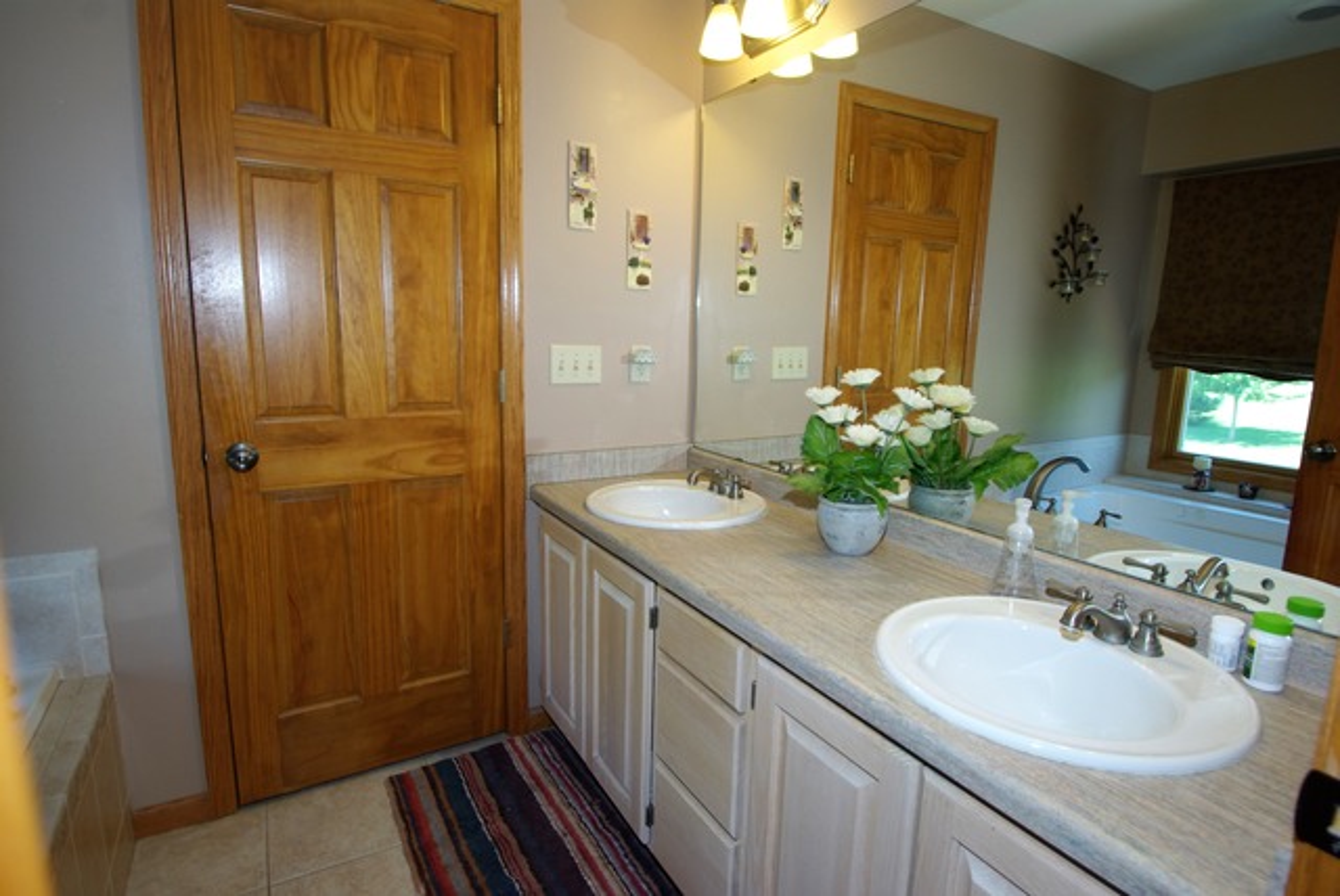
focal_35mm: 18
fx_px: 671
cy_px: 448
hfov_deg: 89.9
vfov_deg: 67.5
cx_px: 670
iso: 100
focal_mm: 11.88
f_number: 4
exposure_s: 1/20
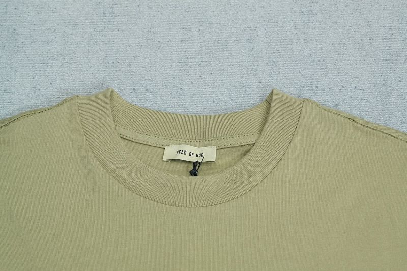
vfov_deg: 18.2
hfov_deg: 27.0
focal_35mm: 75
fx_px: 848
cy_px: 136
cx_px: 204
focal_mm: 50
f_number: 8
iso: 1000
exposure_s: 1/160
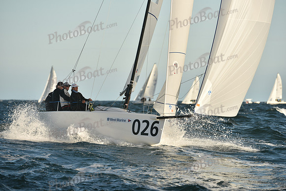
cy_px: 96
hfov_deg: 5.9
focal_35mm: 350
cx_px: 143
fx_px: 2781
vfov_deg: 3.9
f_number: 7.1
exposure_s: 1/1250
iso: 320
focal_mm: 350
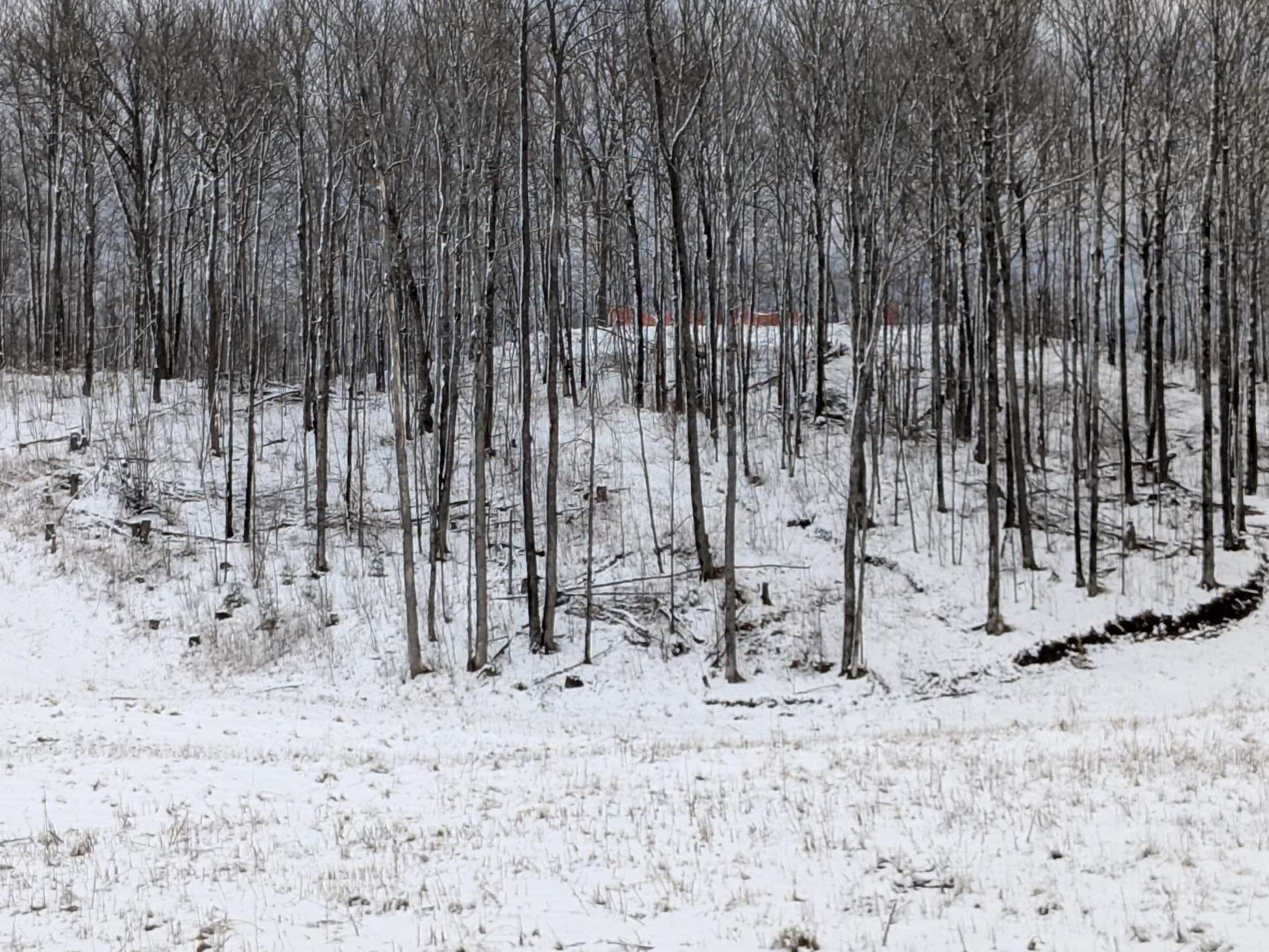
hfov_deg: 25.3
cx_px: 584
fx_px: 2823
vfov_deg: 19.1
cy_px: 330
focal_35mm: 77
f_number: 1.7
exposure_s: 1/242
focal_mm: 4.53
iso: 51
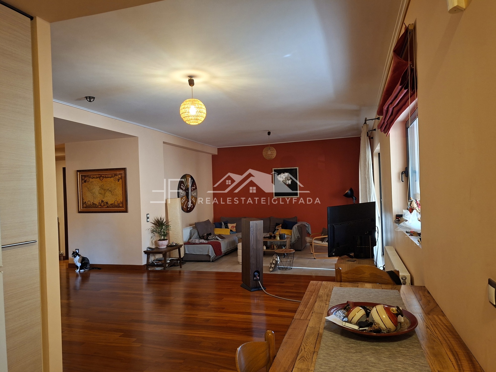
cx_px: 248
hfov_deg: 73.9
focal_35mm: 23
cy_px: 186
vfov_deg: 58.9
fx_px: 330
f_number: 1.8
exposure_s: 1/33
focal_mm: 5.54
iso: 320
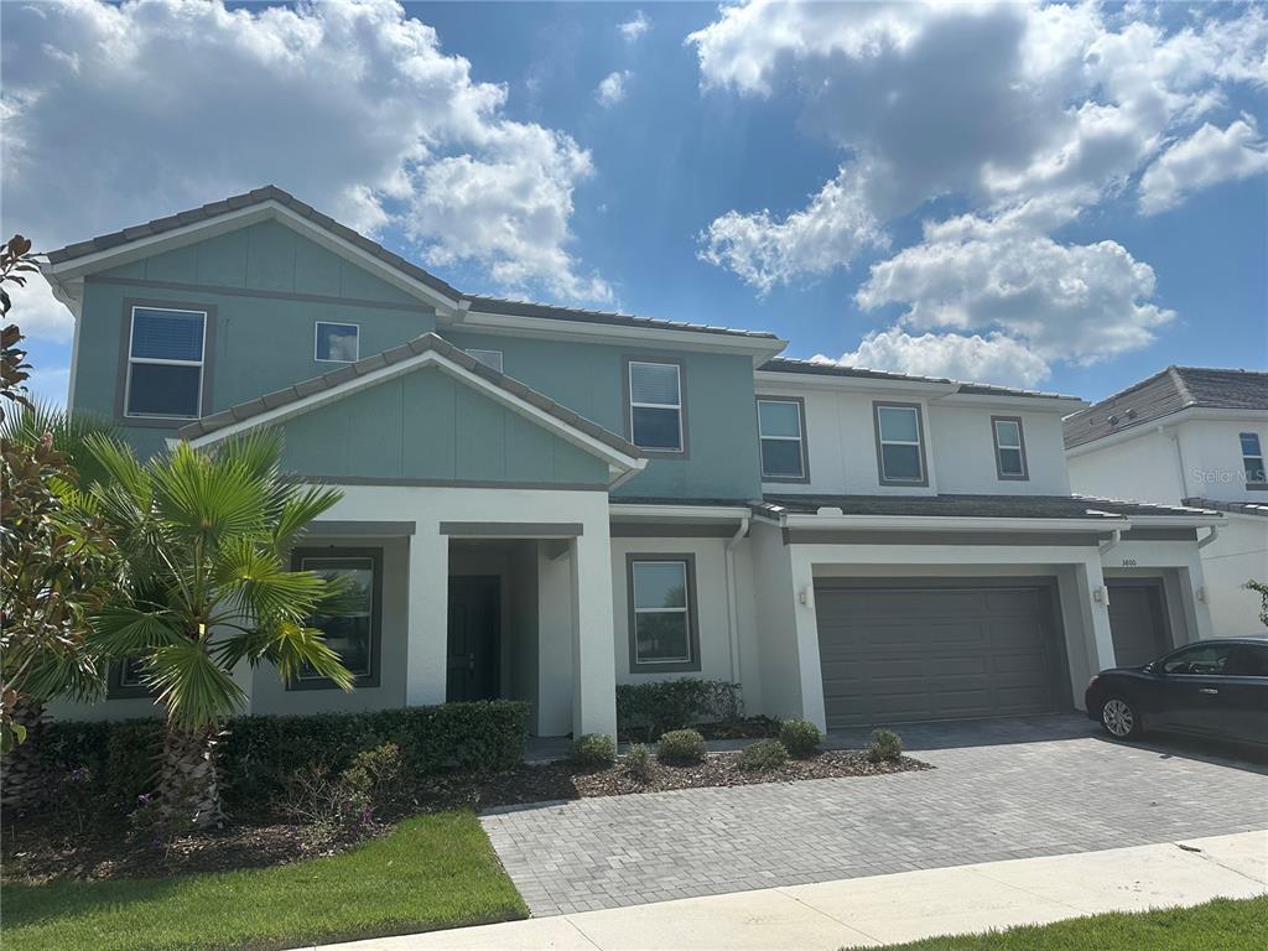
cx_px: 634
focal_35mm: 24
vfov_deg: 56.8
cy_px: 476
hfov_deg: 71.6
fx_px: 879
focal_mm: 6.86
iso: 80
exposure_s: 1/8929
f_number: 1.78
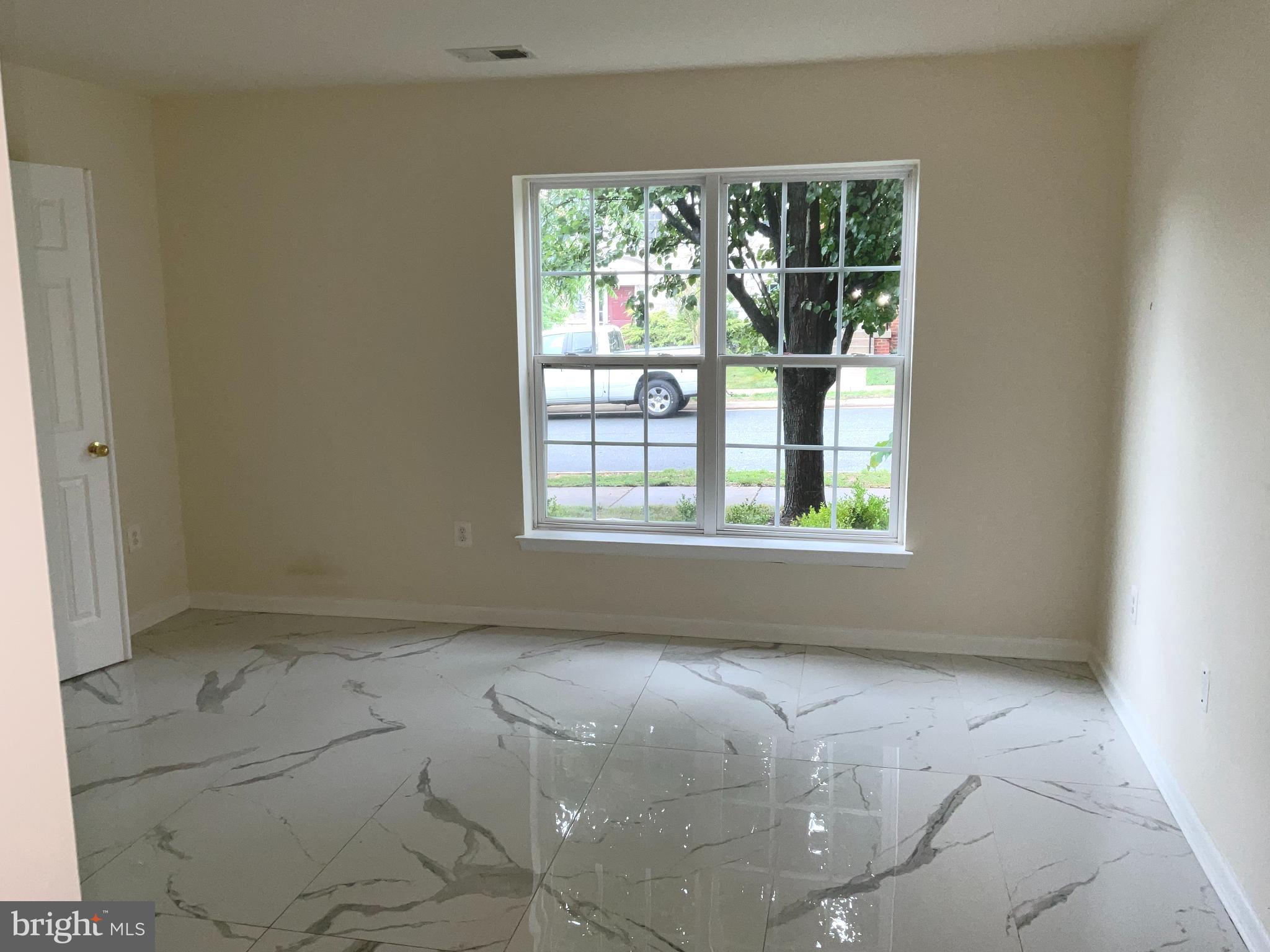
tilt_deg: -9.9
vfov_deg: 48.2
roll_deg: +0.0
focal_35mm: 29
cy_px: 476
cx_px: 635
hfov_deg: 61.7
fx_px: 1064
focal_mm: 3
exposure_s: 1/60
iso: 40
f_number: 1.8
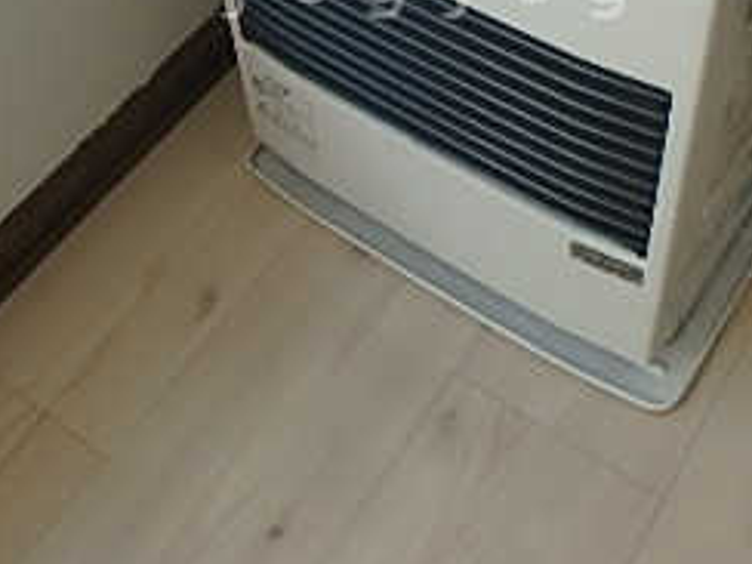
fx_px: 1195
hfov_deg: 34.9
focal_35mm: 55
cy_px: -18
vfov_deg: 25.1
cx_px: 431
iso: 125
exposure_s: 1/200
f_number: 3.5
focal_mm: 3.7
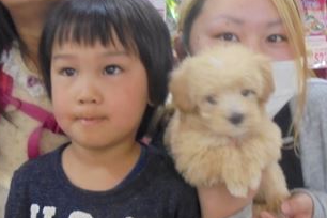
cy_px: 71
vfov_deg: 25.4
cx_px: 102
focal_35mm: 53
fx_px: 481
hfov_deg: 37.0
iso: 400
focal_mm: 4.6
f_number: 3.5
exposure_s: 1/25
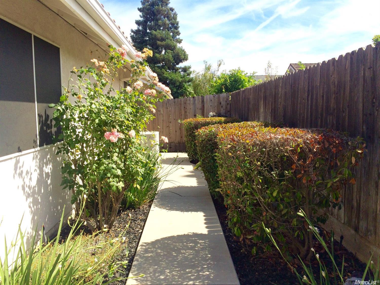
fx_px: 318
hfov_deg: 61.7
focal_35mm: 29
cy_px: 142
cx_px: 190
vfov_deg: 48.2
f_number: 2.2
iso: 32
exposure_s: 1/1520
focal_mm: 4.15
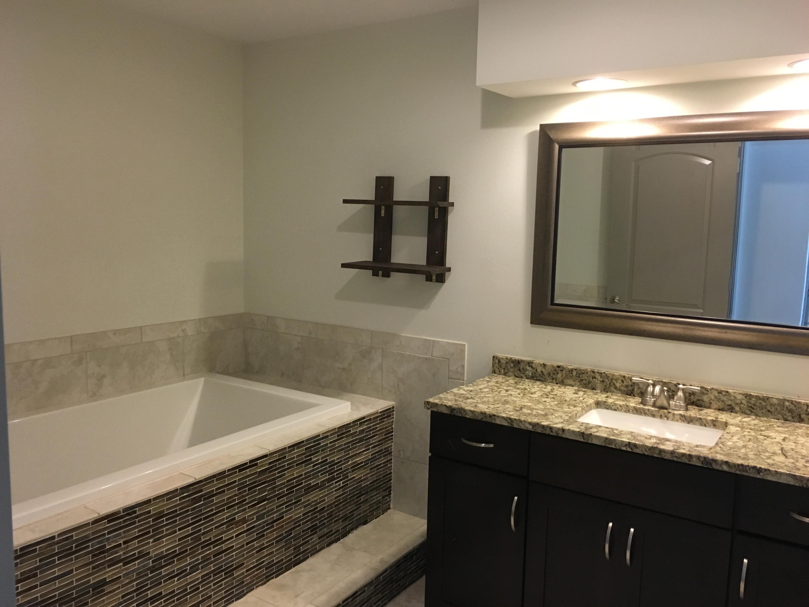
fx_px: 678
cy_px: 304
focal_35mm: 29
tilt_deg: -6.4
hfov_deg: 61.7
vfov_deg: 48.2
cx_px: 404
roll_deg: -0.9
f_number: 2.2
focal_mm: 4.15
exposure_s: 1/30
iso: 160
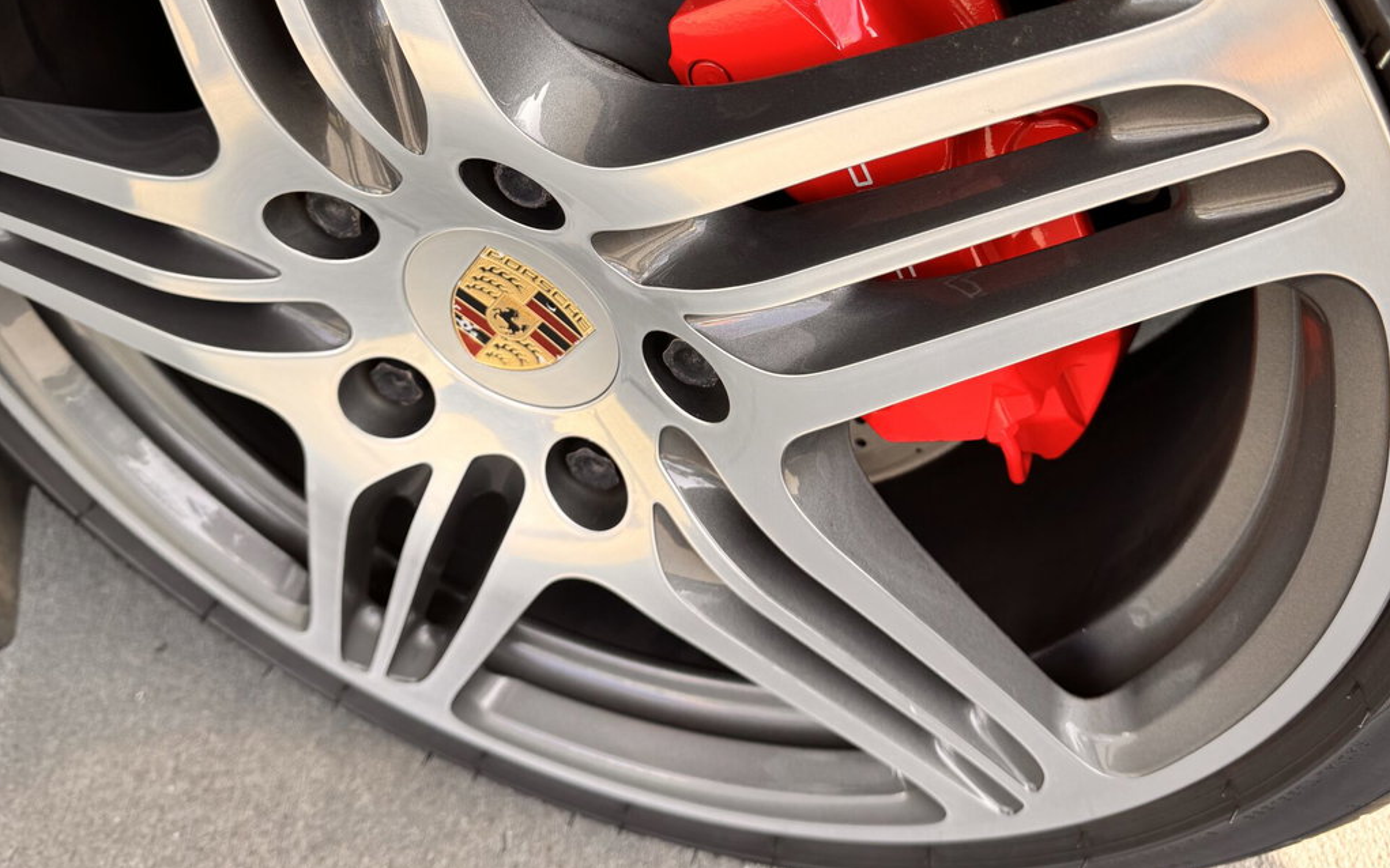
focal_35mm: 34
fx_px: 1288
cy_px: 258
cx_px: 696
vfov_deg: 36.7
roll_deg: +11.5
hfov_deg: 56.7
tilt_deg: -38.6
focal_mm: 6.76
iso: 80
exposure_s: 1/352
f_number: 1.78
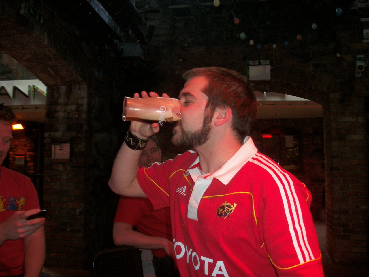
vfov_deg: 40.7
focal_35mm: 35
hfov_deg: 52.6
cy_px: 138
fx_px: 373
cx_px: 184
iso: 160
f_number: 3.1
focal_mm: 6.3
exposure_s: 1/30
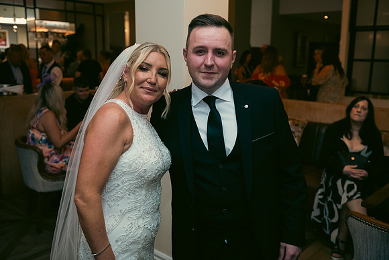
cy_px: 130
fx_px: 389
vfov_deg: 36.9
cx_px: 194
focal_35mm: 36
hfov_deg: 53.1
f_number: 3.5
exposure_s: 1/160
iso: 800
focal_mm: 36
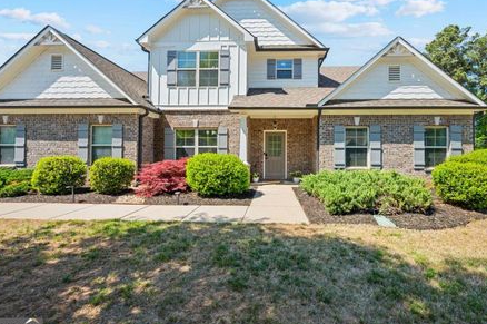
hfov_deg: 96.6
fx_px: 216
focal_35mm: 16
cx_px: 265
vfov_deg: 73.5
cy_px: 151
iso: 100
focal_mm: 14
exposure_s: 1/50
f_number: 8
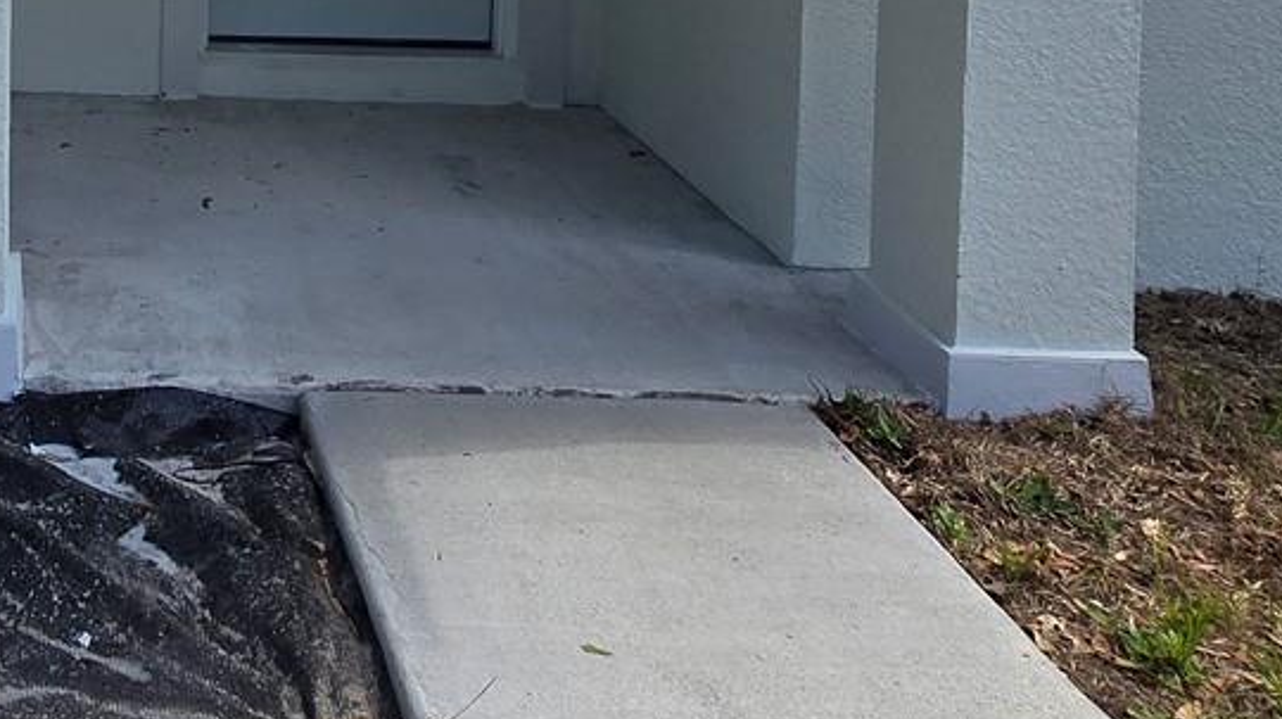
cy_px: -275
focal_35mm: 42
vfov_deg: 24.0
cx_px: -31
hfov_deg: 41.4
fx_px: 1427
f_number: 2.2
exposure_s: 1/1559
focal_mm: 2.2
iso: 50
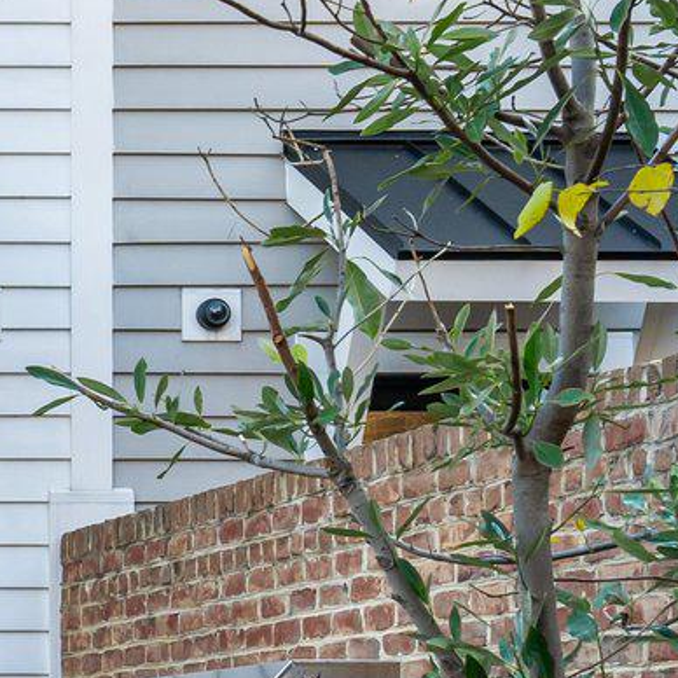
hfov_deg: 10.5
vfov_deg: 12.6
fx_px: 3080
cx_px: -1020
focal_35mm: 139
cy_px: 258
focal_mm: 31
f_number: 11
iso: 250
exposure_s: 1/80
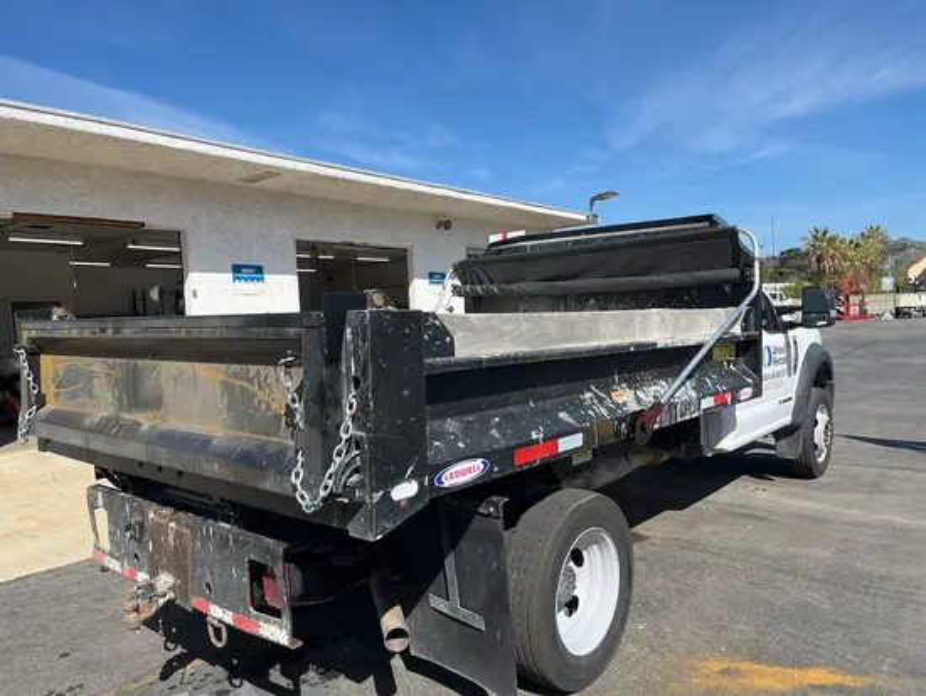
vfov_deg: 53.1
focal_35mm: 26
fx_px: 696
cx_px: 463
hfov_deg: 67.3
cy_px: 348
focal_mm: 5.1
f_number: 1.6
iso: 50
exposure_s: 1/2899
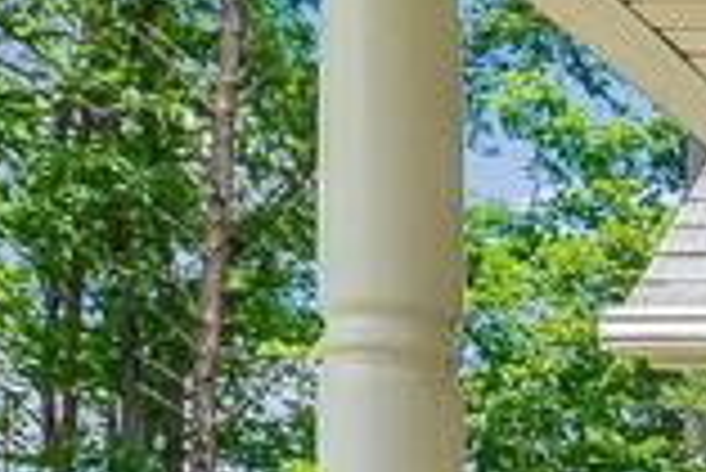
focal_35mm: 98
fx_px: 1924
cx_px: 1372
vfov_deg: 12.7
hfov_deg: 16.4
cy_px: 861
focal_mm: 10
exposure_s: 1/320
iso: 400
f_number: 8
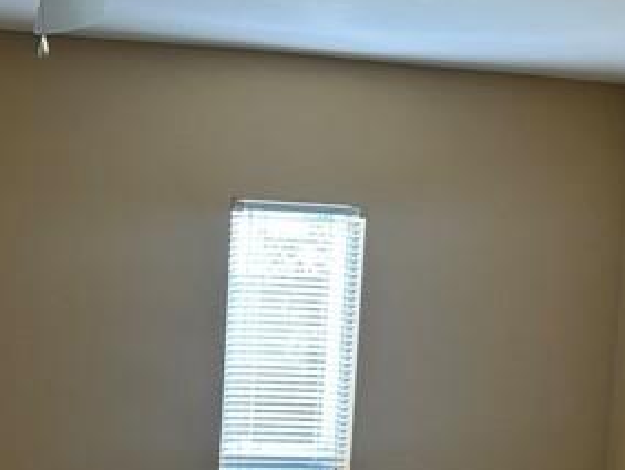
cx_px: -2
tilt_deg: -7.9
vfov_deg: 16.3
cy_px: 556
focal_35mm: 87
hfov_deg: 21.7
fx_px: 1572
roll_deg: -2.0
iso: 80
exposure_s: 1/165
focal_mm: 6.86
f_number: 1.78
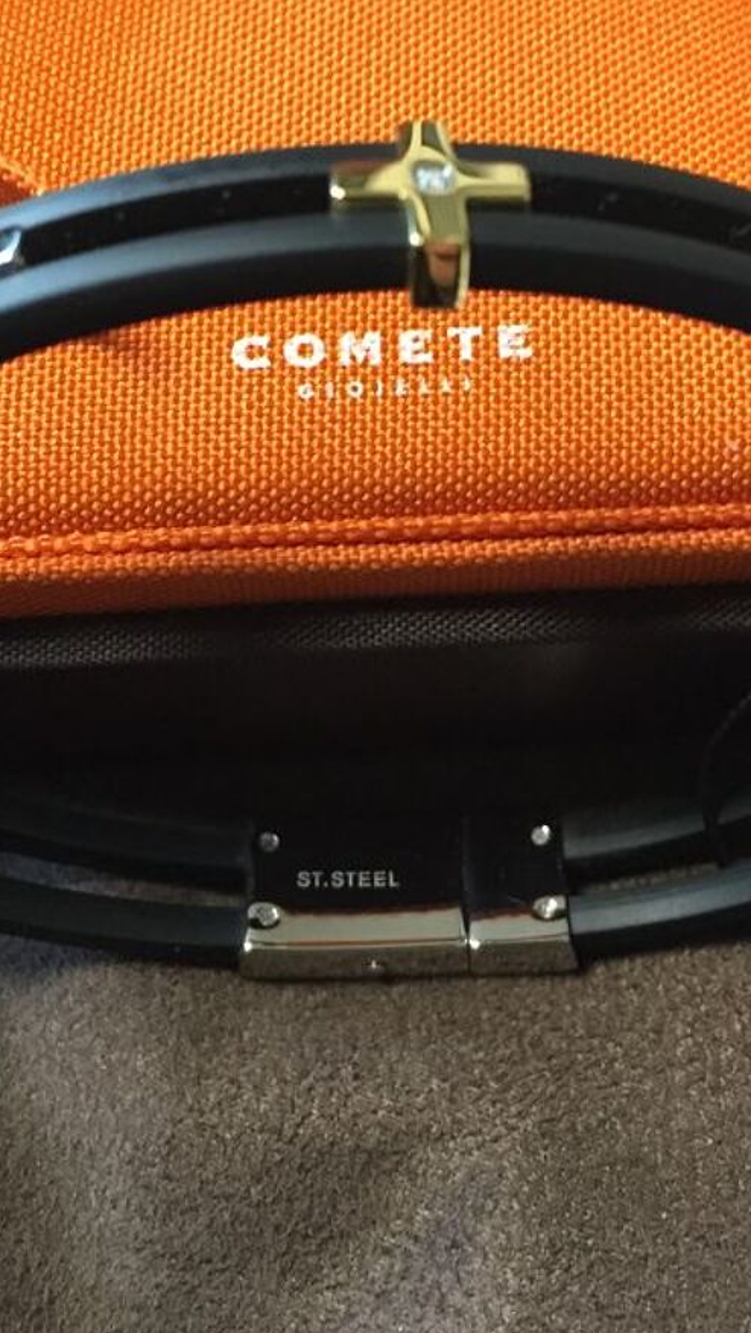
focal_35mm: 48
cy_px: 493
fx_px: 1697
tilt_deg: -59.2
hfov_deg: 24.9
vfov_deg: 42.5
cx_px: 441
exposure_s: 1/20
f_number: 2.2
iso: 250
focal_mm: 4.15
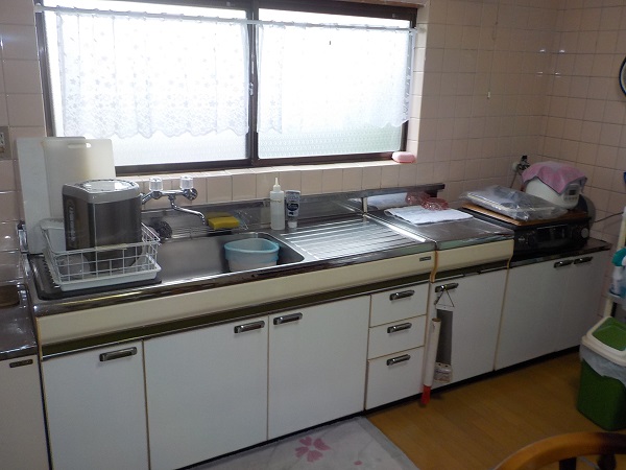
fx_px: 543
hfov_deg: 60.0
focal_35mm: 30
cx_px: 313
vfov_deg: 46.8
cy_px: 235
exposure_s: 1/30
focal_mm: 4.1
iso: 160
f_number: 3.3
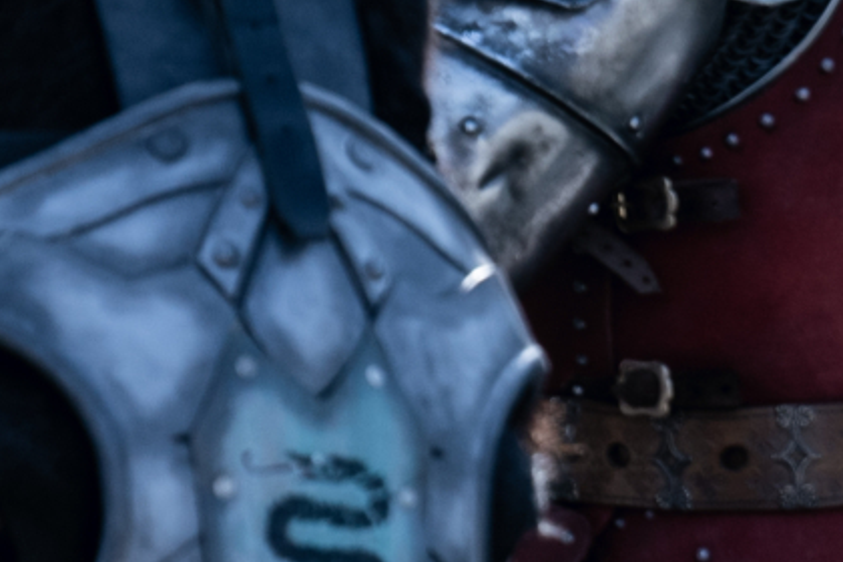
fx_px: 9272
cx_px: -289
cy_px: 113
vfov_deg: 3.5
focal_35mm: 396
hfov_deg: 5.2
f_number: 5.6
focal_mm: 65
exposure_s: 1/500
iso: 320
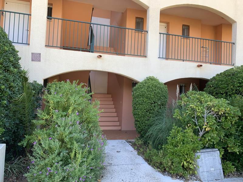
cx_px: 122
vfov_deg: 53.1
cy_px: 91
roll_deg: -3.9
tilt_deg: +2.2
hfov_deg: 67.3
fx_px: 183
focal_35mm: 26
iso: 25
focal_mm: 4.25
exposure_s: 1/193
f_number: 1.8
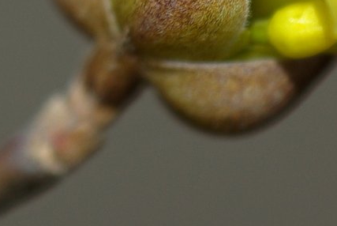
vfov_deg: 1.1
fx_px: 12149
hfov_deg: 1.6
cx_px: -10
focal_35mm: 1296
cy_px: -85
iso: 200
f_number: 3.5
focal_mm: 180
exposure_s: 1/1000
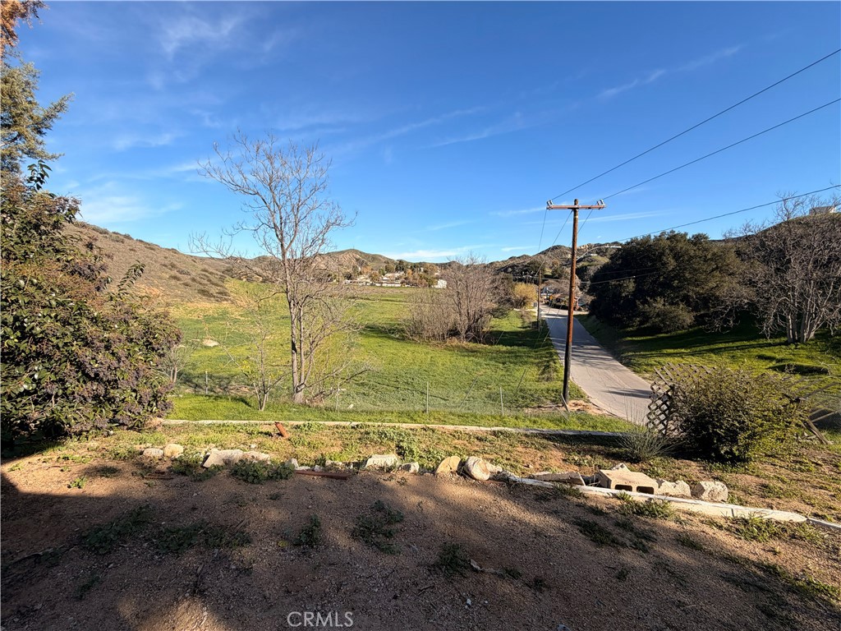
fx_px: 340
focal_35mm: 14
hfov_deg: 102.1
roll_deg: -0.6
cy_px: 316
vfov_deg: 85.7
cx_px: 420
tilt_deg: -6.0
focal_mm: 2.22
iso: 25
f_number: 2.2
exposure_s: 1/770
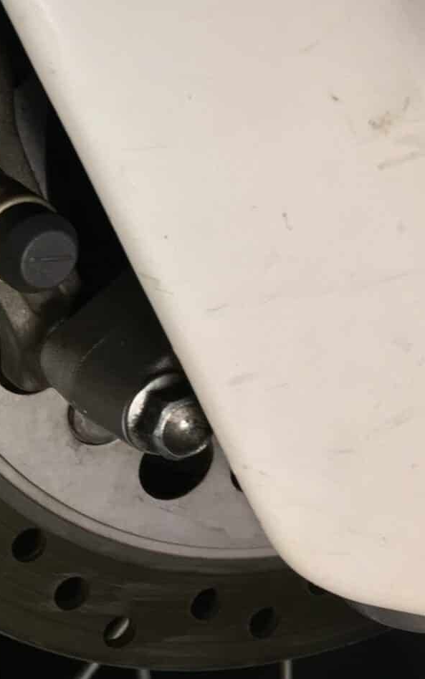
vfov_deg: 24.9
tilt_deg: -21.2
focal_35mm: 83
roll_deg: -1.8
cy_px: 274
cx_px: -412
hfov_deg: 13.6
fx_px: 1537
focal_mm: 4.15
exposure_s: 1/33
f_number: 2.2
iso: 50
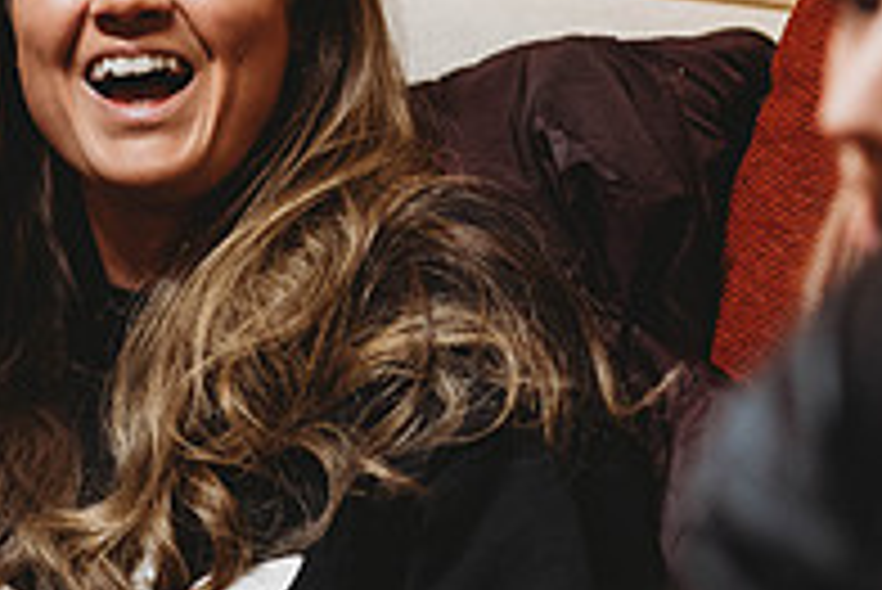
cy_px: 182
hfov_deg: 8.2
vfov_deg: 5.5
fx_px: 6154
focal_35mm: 251
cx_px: -32
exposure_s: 1/200
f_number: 1.8
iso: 1250
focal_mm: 85
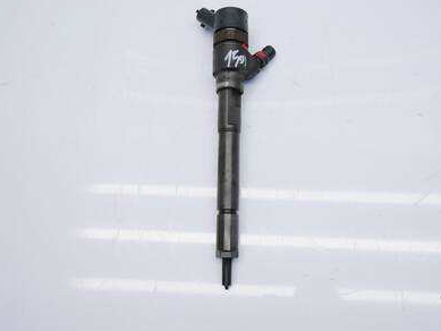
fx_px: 472
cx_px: 239
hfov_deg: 50.1
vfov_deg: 38.6
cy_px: 139
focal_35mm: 37
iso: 200
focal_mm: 15
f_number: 4.5
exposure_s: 1/125
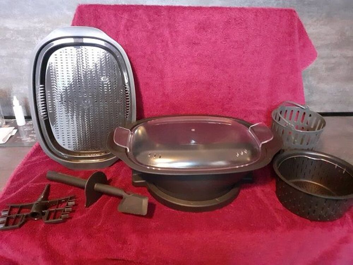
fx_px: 275
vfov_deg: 51.4
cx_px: 176
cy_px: 132
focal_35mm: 27
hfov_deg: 65.3
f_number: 1.9
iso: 800
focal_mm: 3.6
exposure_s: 1/20
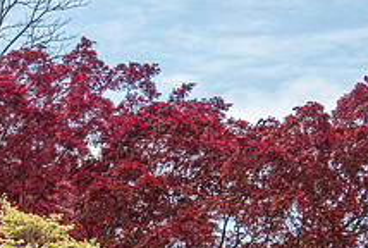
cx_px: -79
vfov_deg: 6.0
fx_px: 2327
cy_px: 371
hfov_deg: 8.9
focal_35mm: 227
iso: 200
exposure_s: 1/1250
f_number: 2.8
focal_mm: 40
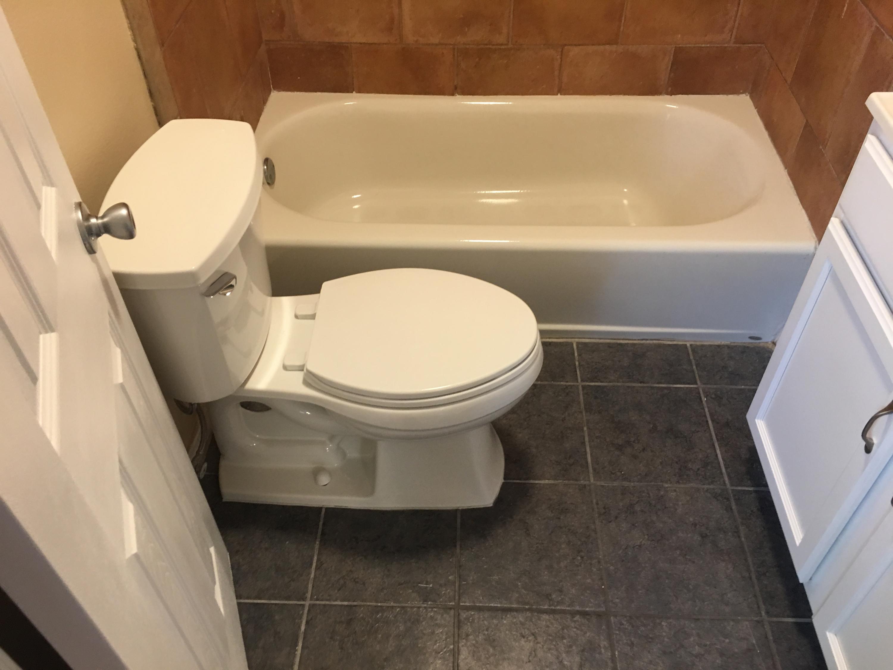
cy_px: 335
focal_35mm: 29
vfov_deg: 48.2
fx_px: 748
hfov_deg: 61.7
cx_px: 446
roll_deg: +2.7
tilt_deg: -43.1
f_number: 2.2
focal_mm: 4.15
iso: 50
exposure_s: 1/15
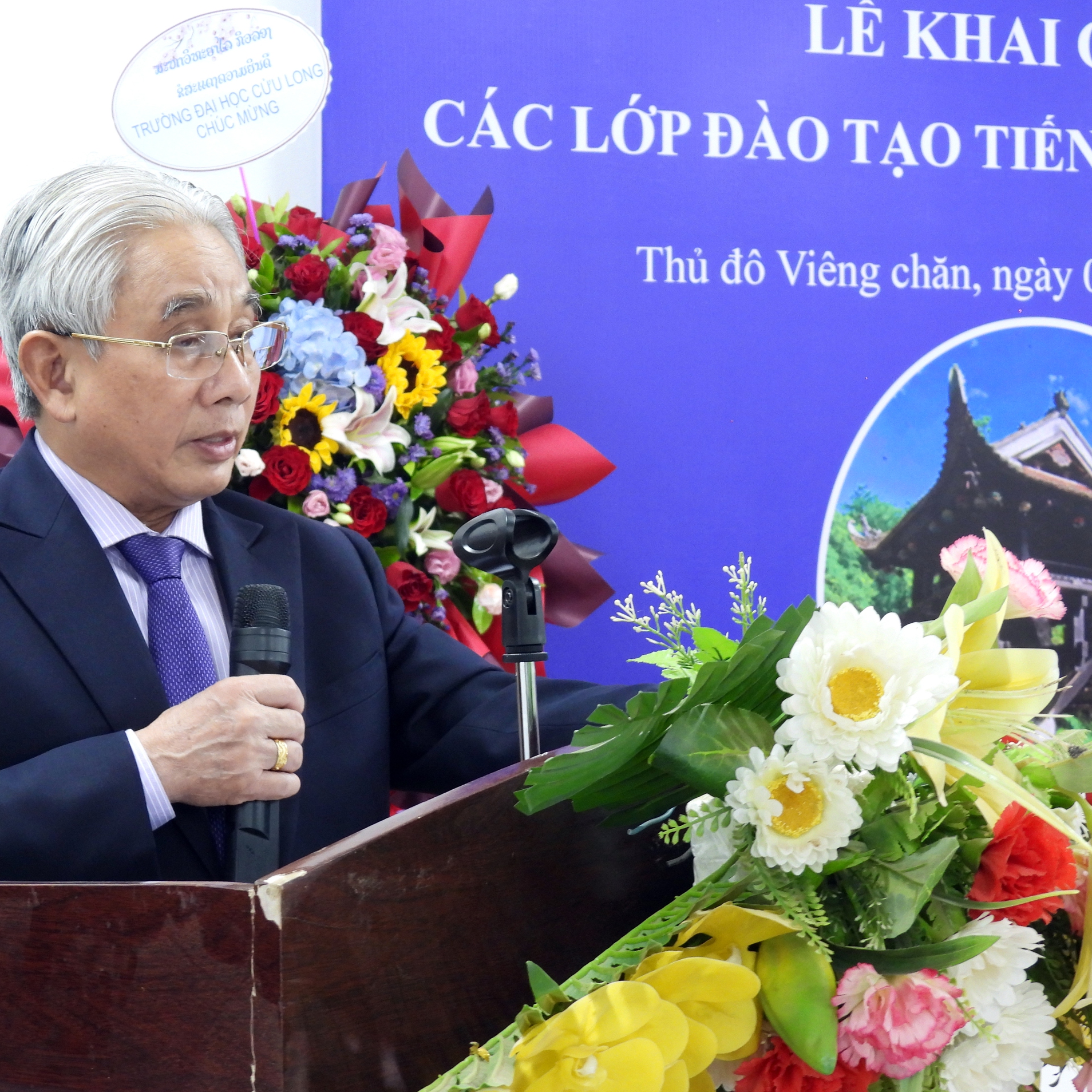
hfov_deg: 20.9
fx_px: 2962
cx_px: 429
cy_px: 547
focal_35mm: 83
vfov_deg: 20.9
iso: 400
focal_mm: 12.5
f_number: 3.5
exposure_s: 1/13
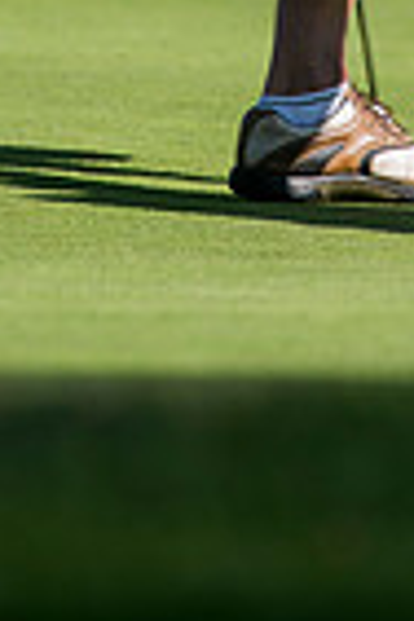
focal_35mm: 959
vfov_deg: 2.1
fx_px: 16541
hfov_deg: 1.4
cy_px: -330
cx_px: 264
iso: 400
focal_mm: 300
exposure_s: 1/1600
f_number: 8
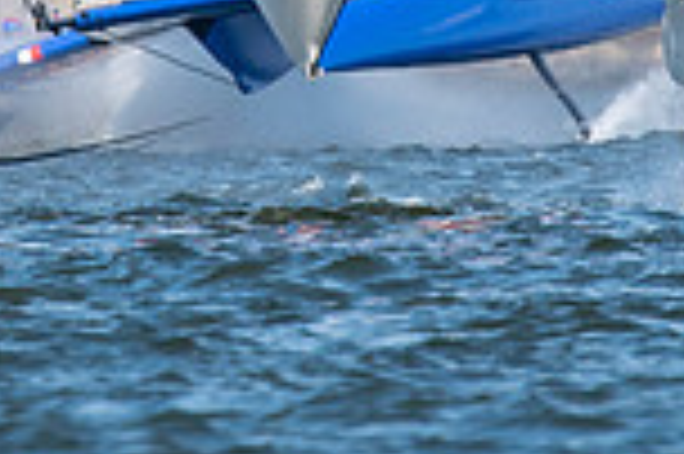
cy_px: -246
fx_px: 48416
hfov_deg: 0.8
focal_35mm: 2551
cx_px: 196
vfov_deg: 0.5
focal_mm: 420
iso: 500
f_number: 5.6
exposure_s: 1/2000
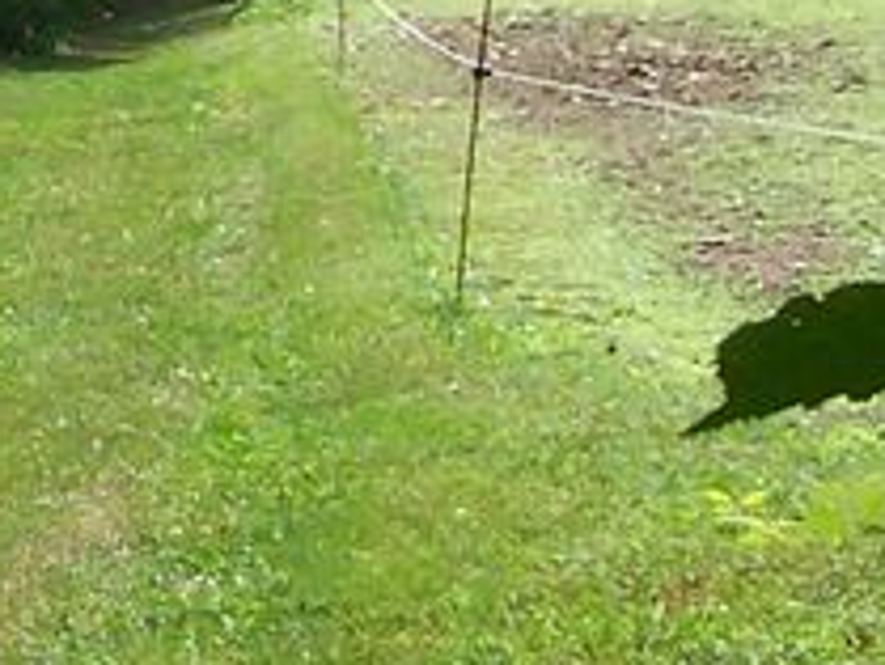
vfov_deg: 8.3
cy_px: -17
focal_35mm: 177
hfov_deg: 10.6
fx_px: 4528
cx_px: -576
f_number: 5.6
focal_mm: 5.6
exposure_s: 1/250
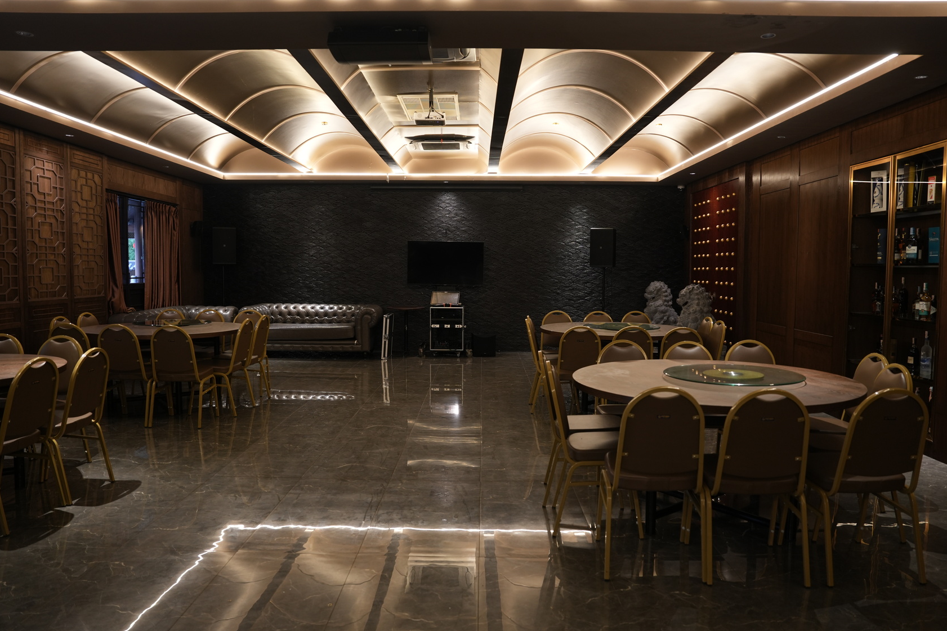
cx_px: 481
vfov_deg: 51.3
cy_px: 308
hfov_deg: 71.5
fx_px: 658
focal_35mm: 25
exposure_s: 1/20
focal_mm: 24
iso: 640
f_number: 3.2
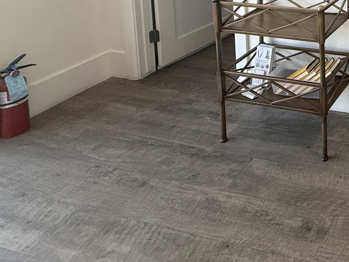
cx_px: 430
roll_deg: -1.9
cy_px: -88
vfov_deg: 29.5
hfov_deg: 36.4
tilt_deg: -5.6
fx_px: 383
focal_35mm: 38
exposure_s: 1/120
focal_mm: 2.22
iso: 160
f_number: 2.2
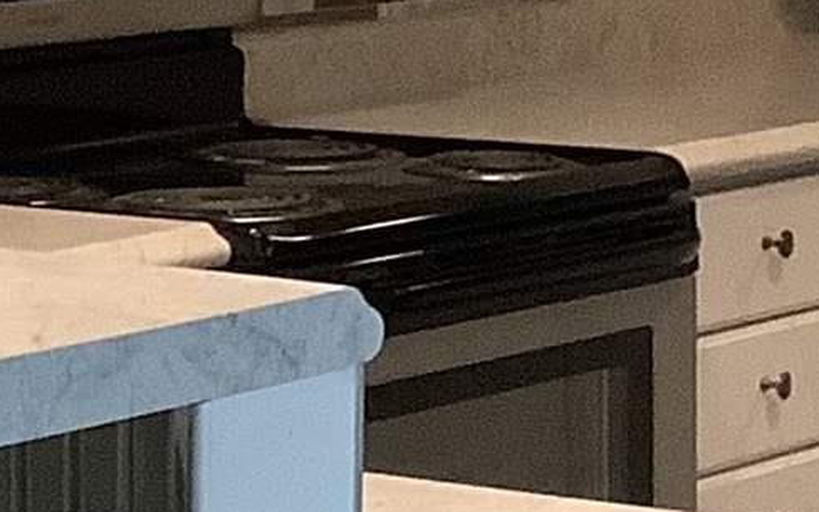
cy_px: -57
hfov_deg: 10.1
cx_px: 480
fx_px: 4620
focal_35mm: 207
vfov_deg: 6.3
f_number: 2.4
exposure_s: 1/40
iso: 320
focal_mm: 3.3
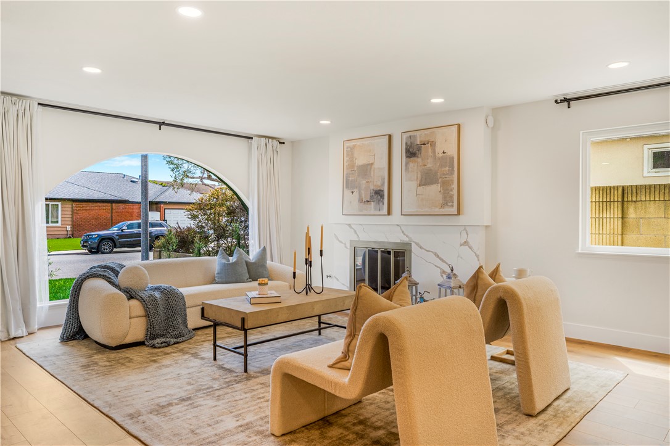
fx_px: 435
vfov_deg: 54.3
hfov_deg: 75.2
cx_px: 335
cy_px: 223
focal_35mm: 23
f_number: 8
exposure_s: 1/100
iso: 400
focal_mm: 23.4
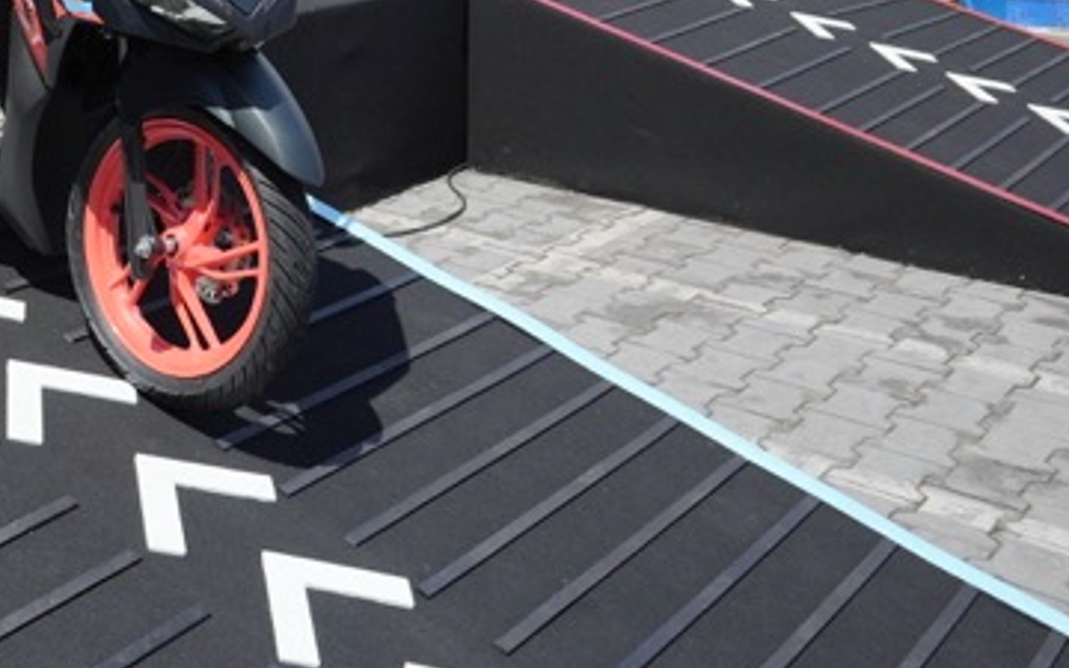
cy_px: -260
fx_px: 1690
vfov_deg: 20.0
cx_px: 30
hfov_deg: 32.6
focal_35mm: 58
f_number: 3.5
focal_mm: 16
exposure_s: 1/3200
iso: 160
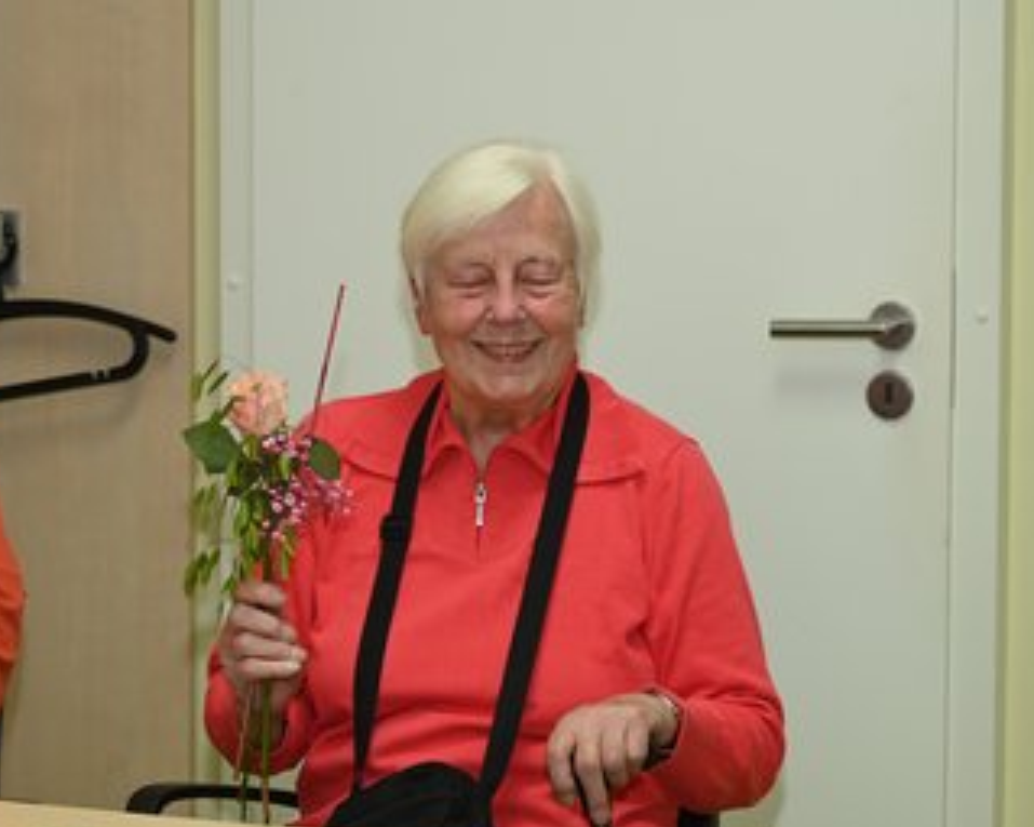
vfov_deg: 10.9
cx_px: 593
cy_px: 465
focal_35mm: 142
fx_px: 4344
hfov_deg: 13.6
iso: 1000
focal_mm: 105
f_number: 6.3
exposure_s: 1/60
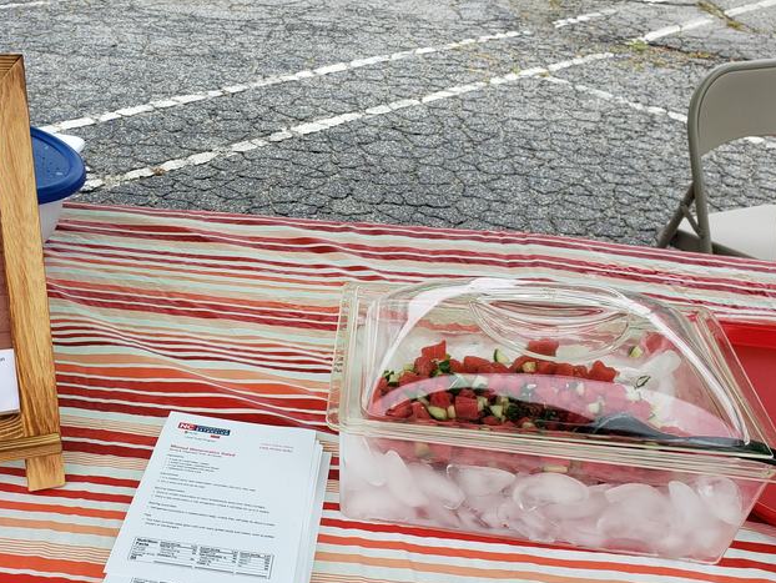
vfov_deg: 36.8
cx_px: 213
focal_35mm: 39
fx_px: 875
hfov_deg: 46.5
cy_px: 335
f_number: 2.4
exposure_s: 1/155
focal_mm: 4.3
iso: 50
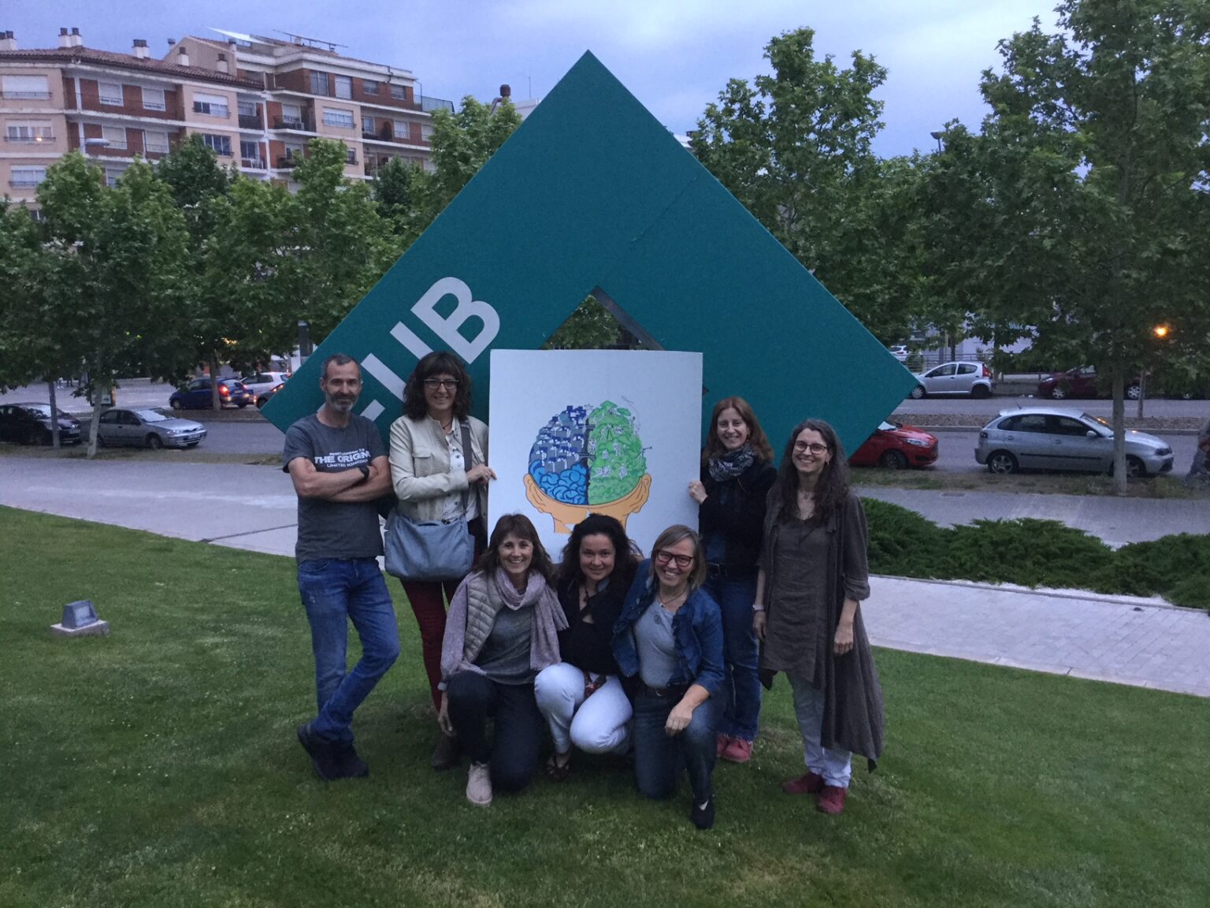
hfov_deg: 58.4
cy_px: 454
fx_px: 1084
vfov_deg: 45.4
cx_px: 605
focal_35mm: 31
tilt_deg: -7.8
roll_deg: -0.4
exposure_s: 1/33
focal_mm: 3.3
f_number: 2.4
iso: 125
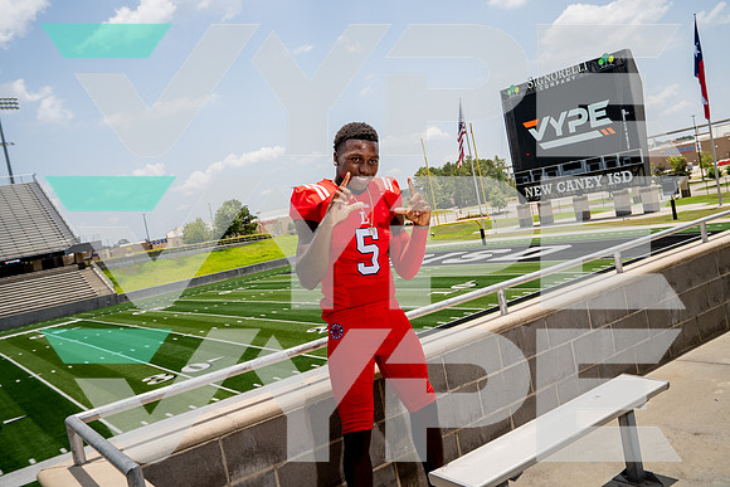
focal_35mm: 30
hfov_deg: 61.9
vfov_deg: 43.6
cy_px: 244
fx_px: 608
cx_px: 365
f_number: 7.1
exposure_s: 1/250
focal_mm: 30
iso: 100
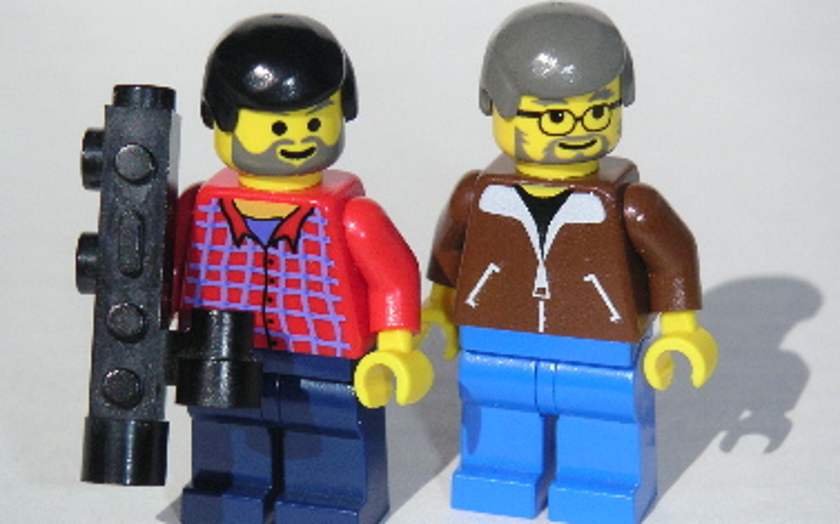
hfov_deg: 16.7
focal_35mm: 125
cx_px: 410
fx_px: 2859
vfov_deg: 10.5
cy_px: 270
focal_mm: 17.1
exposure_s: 1/750
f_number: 8
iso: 160
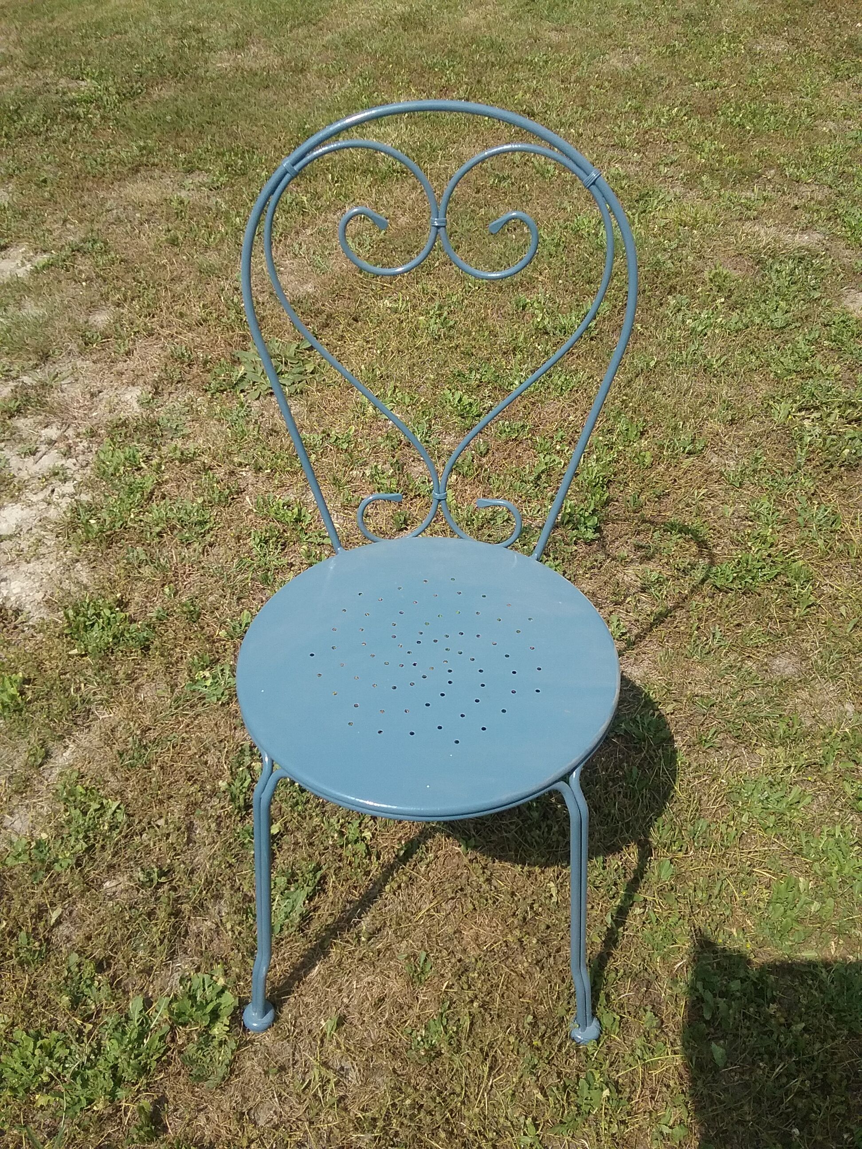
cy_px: 574
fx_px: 1029
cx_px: 431
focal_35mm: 31
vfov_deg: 58.4
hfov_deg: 45.4
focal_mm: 3.3
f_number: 2.2
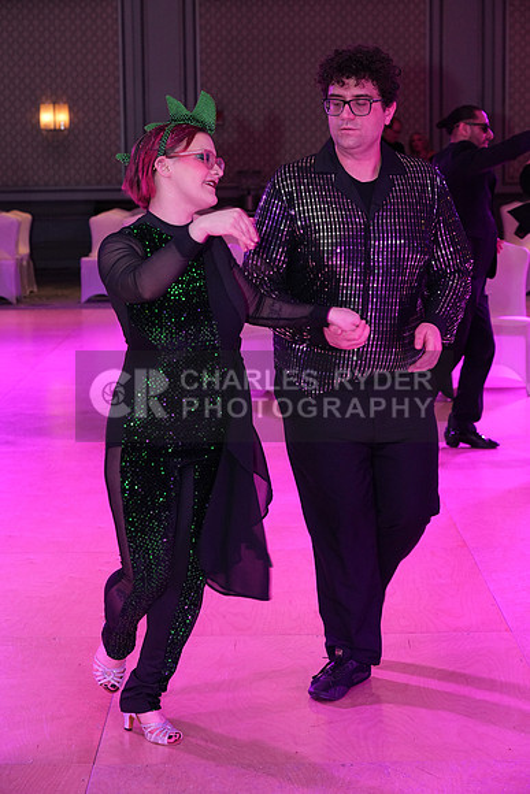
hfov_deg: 17.5
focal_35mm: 78
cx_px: 265
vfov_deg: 26.0
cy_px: 397
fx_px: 1721
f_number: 6.3
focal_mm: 78
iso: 2500
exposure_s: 1/250
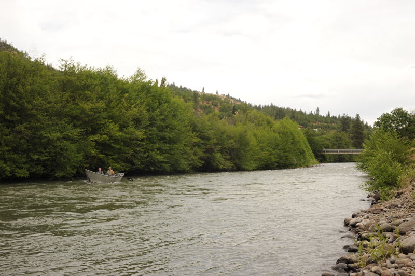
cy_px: 138
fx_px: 403
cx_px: 208
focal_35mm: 35
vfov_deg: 37.8
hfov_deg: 54.5
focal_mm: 35
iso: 200
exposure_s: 1/200
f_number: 10
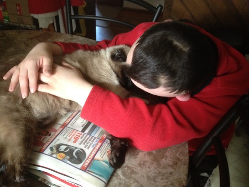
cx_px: 124
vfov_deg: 40.7
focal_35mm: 35
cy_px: 94
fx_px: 252
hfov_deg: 52.6
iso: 400
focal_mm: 4.28
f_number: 2.4
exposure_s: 1/15
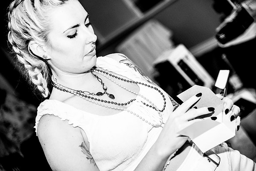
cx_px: 128
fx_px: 612
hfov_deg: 23.6
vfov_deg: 15.9
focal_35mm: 86
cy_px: 86
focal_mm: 86
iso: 640
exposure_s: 1/200
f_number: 4
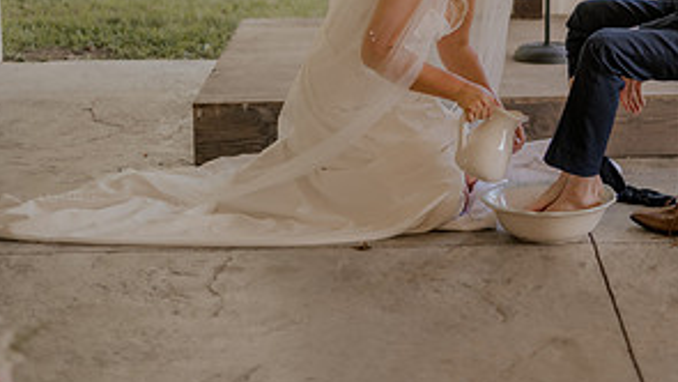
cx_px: 519
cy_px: -43
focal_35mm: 105
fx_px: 1888
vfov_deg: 11.4
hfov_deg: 20.2
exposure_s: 1/1250
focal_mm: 50
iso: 500
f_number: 2.5
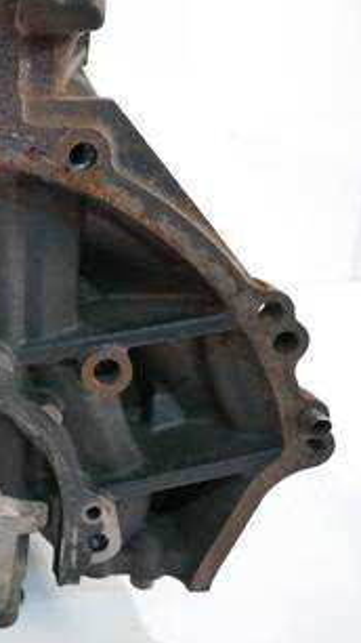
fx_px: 698
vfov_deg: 49.3
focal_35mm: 41
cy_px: 288
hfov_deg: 24.8
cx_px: -122
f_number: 3.5
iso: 1250
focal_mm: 12
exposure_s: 1/60
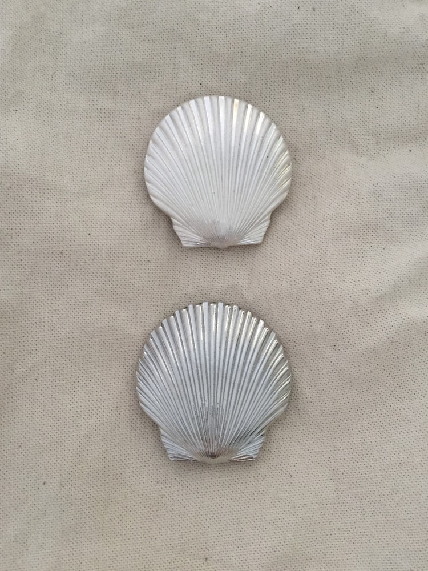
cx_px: 214
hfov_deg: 48.2
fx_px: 478
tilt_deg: -87.0
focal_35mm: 29
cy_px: 286
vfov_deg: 61.7
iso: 250
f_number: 2.2
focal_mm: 4.15
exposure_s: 1/15
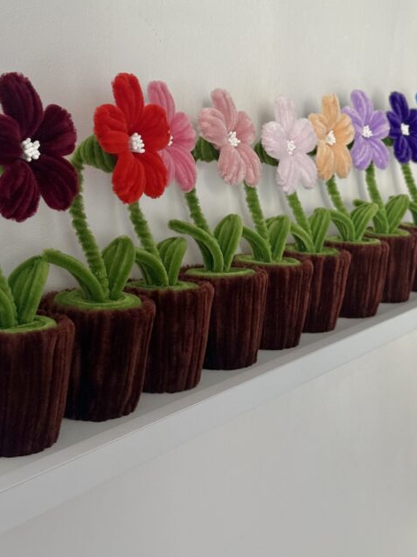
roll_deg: -1.7
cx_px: 220
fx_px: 980
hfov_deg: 24.0
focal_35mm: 61
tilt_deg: -5.4
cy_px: 220
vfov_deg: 31.6
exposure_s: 1/60
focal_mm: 6.76
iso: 125
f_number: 1.78
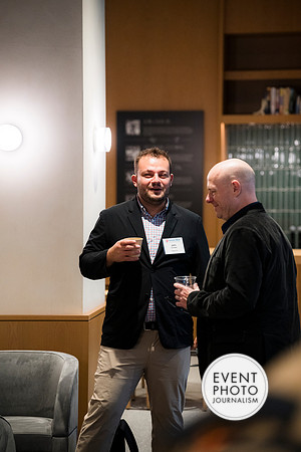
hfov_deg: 11.5
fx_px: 1492
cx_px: 150
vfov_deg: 17.2
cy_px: 226
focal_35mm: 119
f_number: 3.2
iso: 1400
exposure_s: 1/200
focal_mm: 119
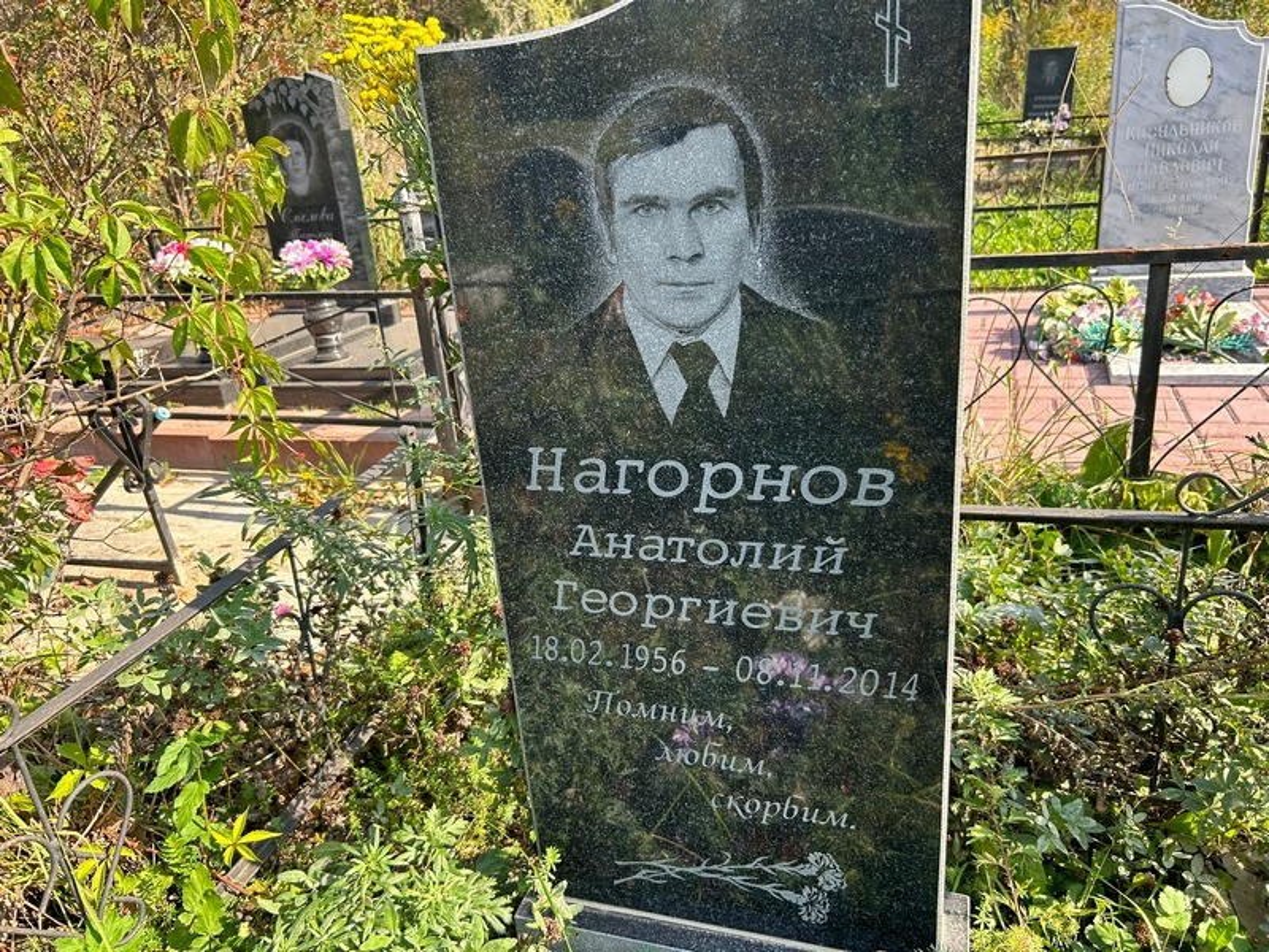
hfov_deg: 67.3
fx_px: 953
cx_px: 634
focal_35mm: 26
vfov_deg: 53.1
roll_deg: +1.9
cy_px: 476
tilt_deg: -16.9
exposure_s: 1/696
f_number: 1.5
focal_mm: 5.7
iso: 50
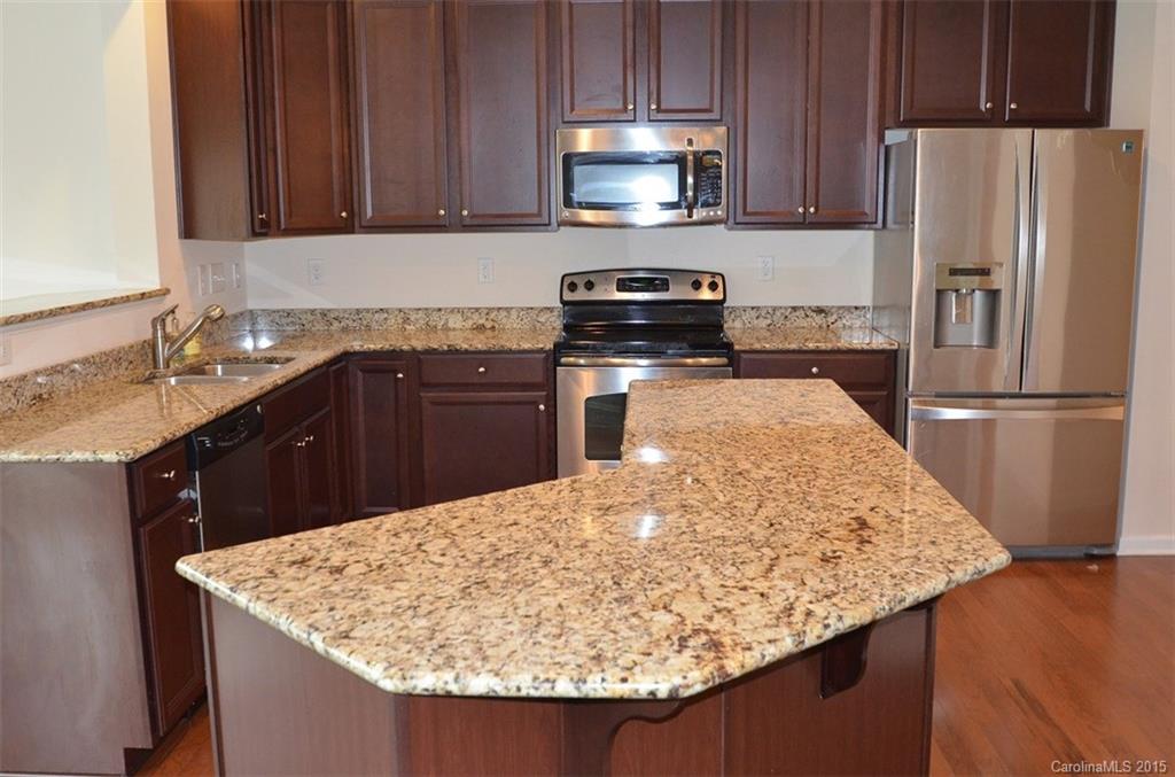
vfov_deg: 36.7
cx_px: 588
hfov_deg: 53.3
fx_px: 1172
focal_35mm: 36
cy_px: 388
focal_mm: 24
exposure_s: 1/60
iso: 1600
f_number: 4.5
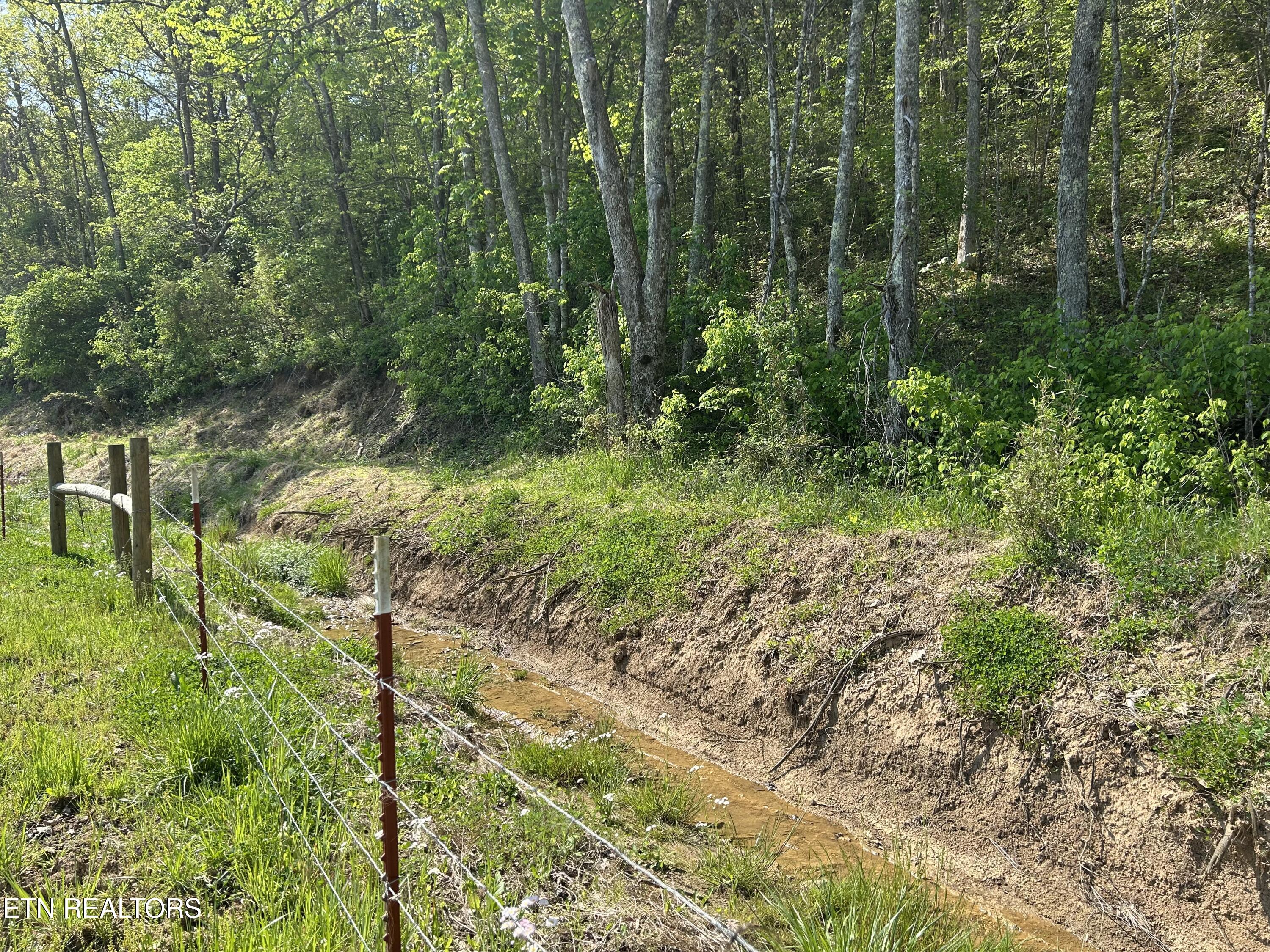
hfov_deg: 67.3
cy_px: 476
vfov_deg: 53.1
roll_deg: +1.0
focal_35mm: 26
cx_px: 635
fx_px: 954
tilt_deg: -2.4
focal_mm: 5.7
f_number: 1.5
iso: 50
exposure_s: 1/1531
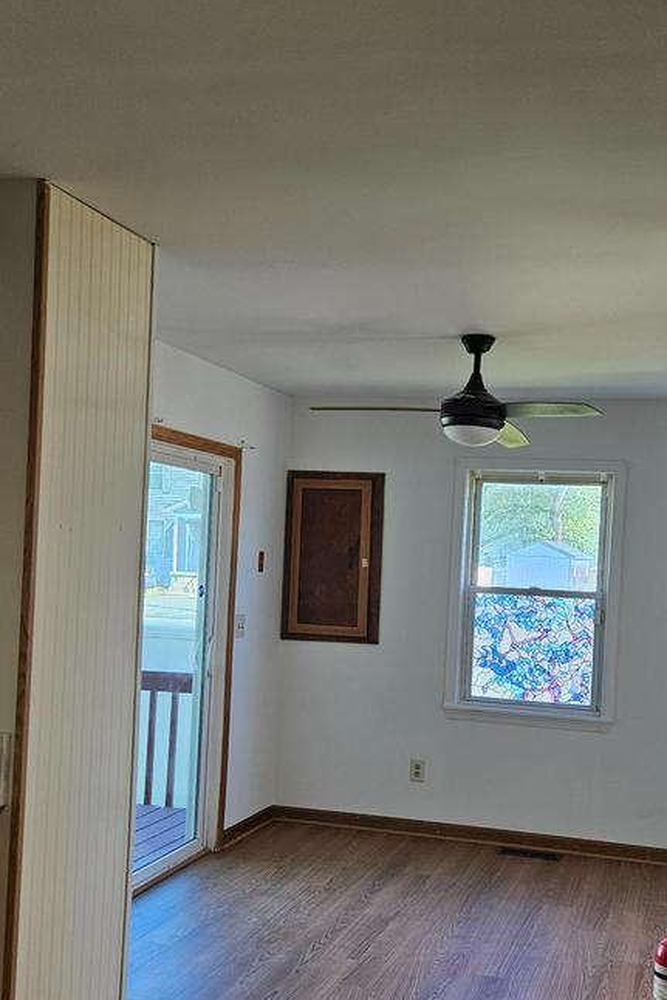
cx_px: 392
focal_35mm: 40
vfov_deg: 48.2
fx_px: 1111
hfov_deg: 33.3
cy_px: 587
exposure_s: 1/120
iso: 50
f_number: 1.8
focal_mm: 5.4
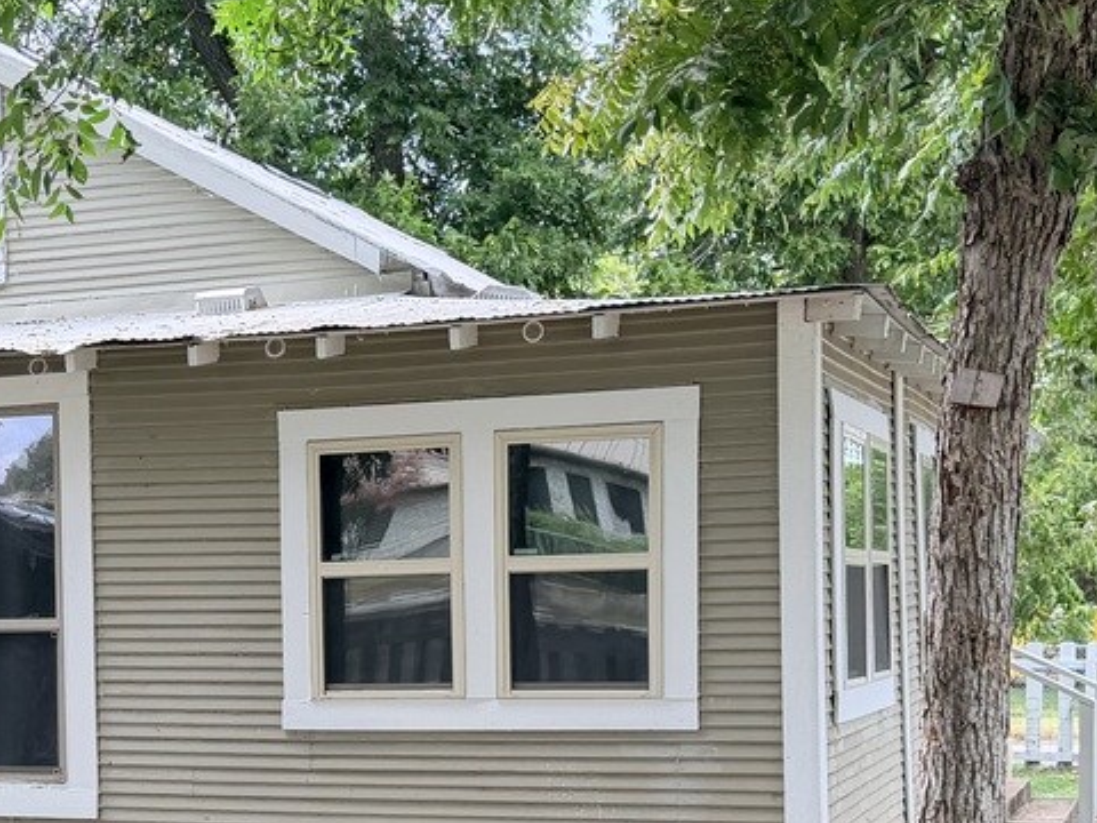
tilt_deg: -3.4
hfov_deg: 26.4
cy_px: 704
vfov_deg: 20.1
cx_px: 190
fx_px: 2282
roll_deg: +1.4
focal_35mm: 72
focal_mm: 6.76
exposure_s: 1/440
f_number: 1.78
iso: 100
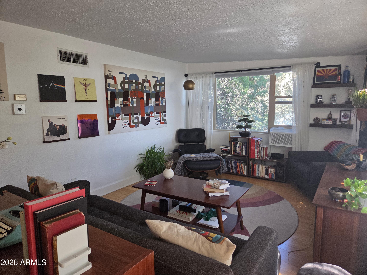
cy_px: 138
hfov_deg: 73.9
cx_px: 184
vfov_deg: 58.9
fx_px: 244
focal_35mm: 23
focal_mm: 5.4
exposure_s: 1/180
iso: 200
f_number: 1.8
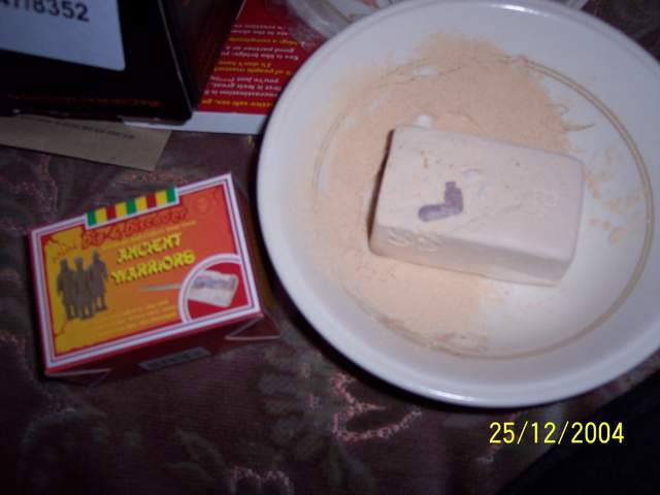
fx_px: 725
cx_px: 330
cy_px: 248
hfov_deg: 49.0
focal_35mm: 38
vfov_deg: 37.7
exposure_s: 1/30
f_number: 2.8
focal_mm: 8
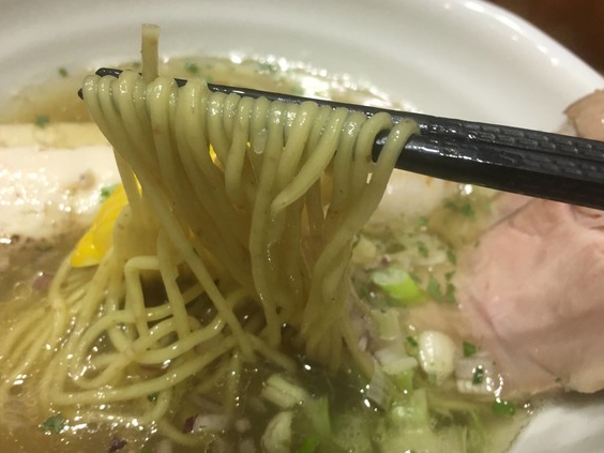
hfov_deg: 50.1
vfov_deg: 38.6
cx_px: 271
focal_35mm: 37
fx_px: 646
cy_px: 242
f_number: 2.2
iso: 100
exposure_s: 1/30
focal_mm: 4.15
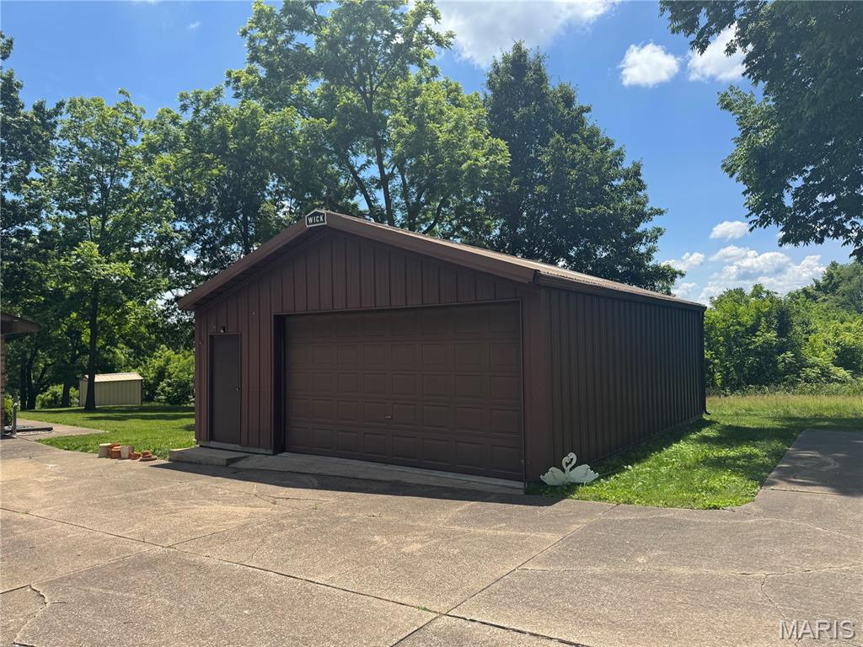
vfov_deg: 56.8
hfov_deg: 71.6
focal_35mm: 24
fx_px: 598
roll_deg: +0.0
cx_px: 432
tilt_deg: +2.6
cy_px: 324
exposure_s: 1/3802
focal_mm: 6.76
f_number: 1.78
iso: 80
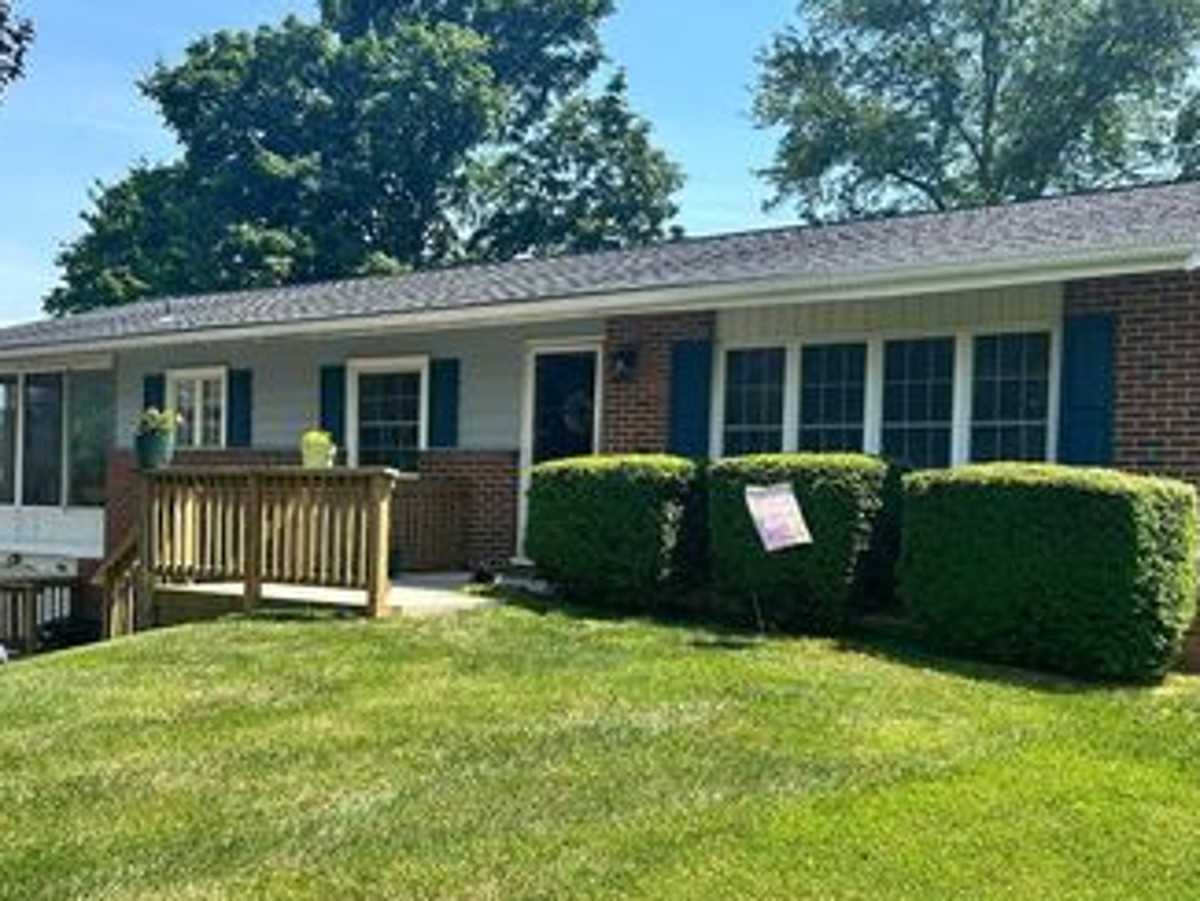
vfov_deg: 35.9
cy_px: 541
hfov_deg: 46.7
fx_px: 1387
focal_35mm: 40
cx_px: 546
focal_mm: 5.7
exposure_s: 1/1669
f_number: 1.5
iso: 50
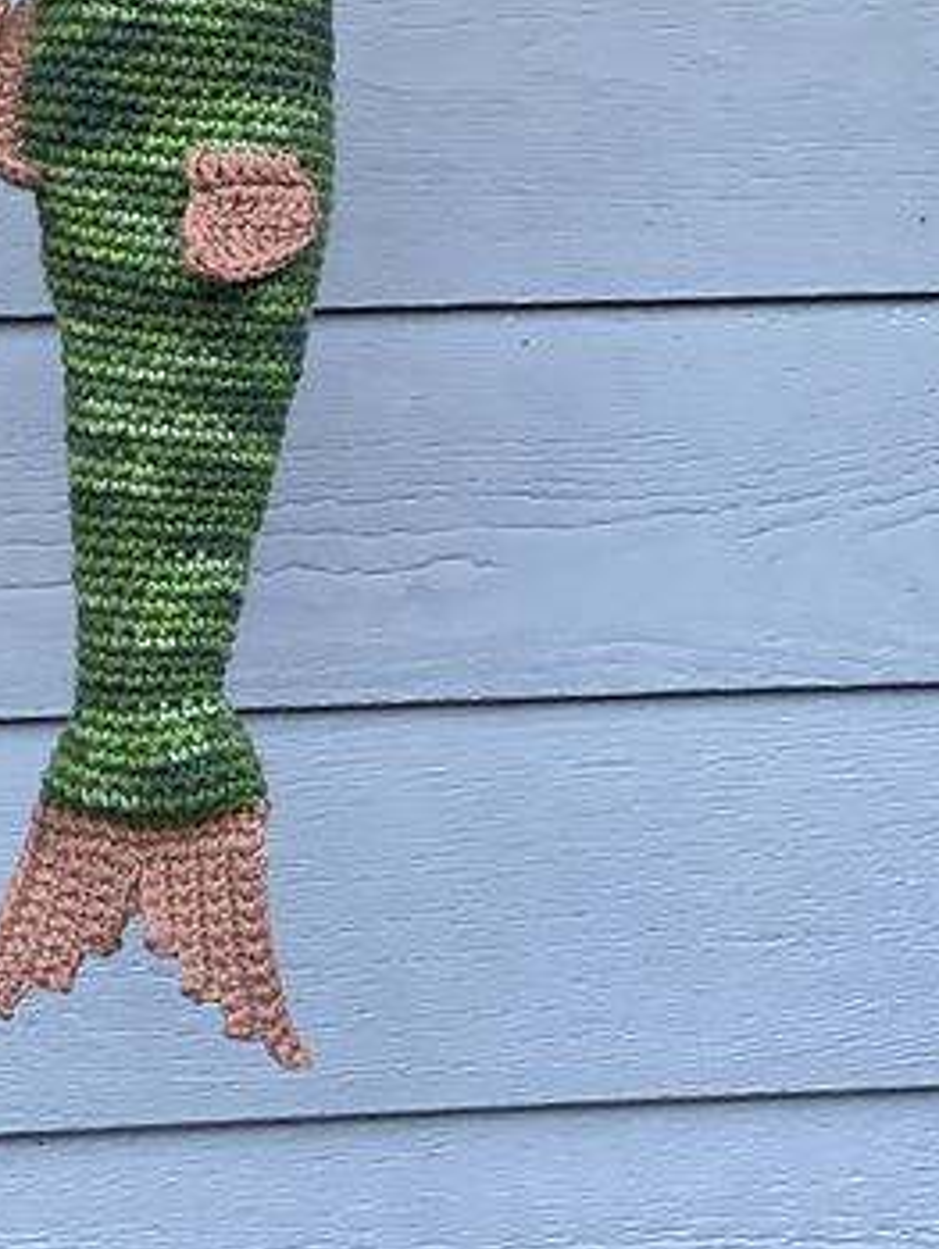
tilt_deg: +4.5
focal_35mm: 95
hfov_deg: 15.5
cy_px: 250
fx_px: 3432
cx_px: 296
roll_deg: +1.6
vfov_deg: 20.4
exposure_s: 1/40
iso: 250
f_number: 2
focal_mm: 6
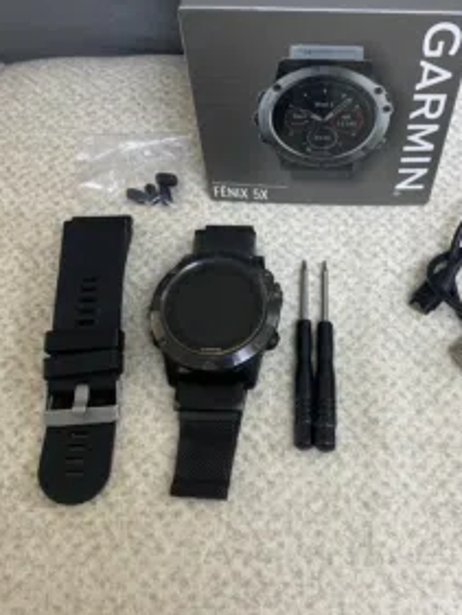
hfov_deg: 38.4
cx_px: 289
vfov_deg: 50.1
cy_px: 302
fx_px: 658
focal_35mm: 37
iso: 250
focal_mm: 4.25
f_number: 1.8
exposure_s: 1/50
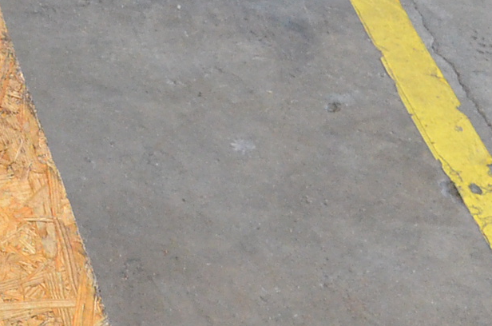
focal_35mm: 150
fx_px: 2046
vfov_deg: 9.1
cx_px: -393
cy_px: 55
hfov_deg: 12.5
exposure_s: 1/80
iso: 2500
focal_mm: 25
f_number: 8
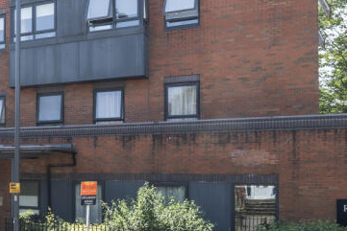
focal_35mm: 51
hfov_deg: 33.5
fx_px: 492
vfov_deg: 26.5
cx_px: -42
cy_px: 94
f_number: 8
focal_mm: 12
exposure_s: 1/320
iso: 400
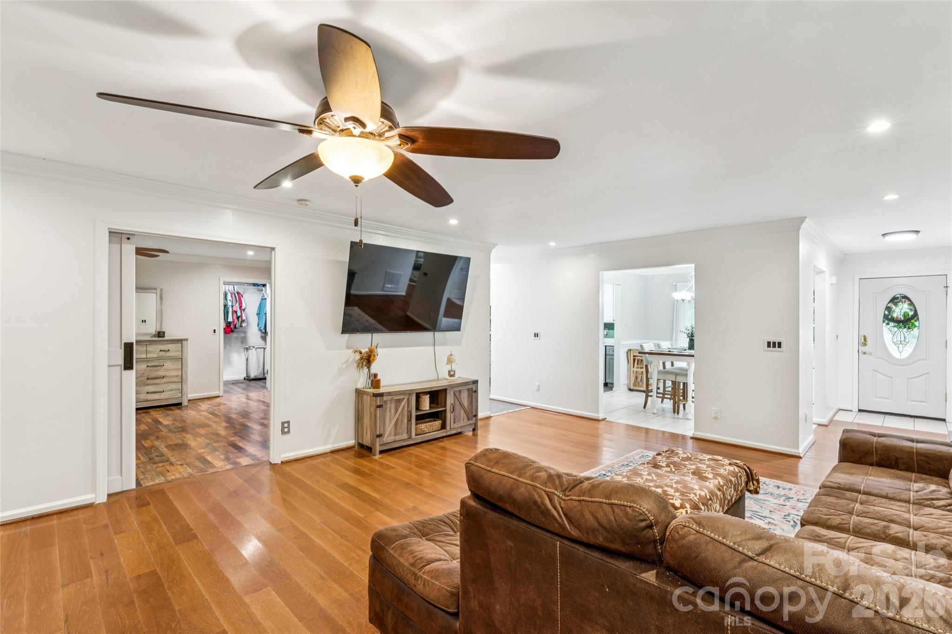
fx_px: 436
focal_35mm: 16
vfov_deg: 72.0
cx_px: 476
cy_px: 317
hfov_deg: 95.0
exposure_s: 2.5
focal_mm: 16.5
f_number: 13
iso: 100
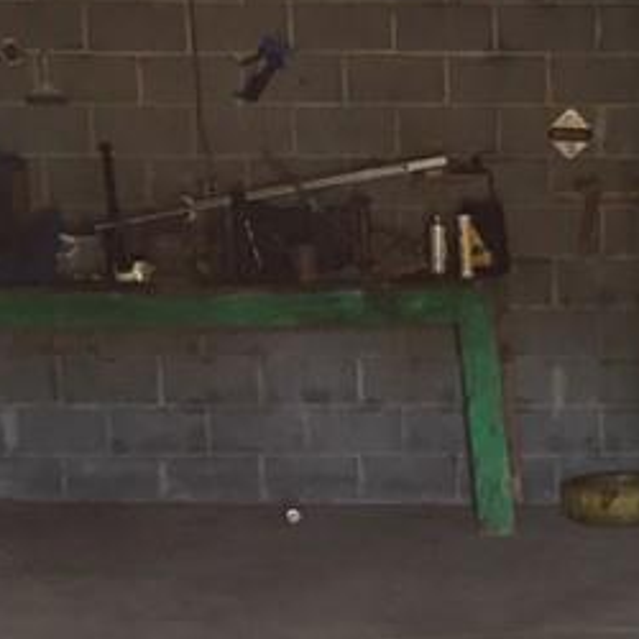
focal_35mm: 105
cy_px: 580
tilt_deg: -12.5
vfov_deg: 16.4
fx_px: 2193
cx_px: 749
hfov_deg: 16.0
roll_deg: +0.5
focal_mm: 4.15
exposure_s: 1/8
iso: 100
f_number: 2.2
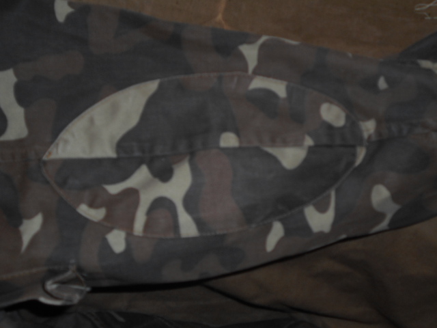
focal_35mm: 44
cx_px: 218
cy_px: 164
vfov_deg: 32.9
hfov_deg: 42.9
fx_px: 555
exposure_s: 1/30
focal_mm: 7.7
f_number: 4.2
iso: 80
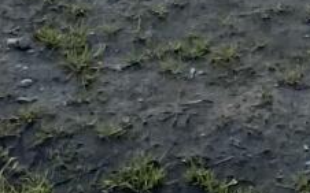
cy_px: -839
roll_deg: +2.4
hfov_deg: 8.6
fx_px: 2060
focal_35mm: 244
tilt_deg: -11.0
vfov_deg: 4.5
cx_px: 237
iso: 32
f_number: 1.8
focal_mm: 4.25
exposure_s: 1/122
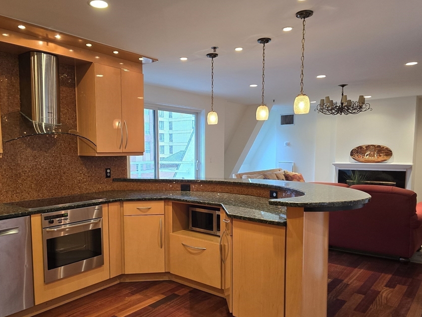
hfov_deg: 63.3
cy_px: 184
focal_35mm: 28
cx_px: 190
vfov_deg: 49.6
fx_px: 341
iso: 200
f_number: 1.7
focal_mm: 6.3
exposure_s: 1/120
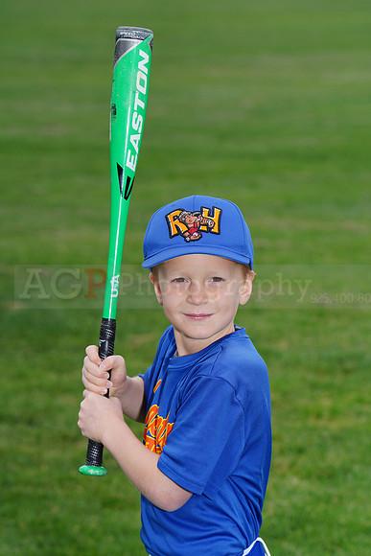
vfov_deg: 10.9
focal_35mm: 189
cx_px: 186
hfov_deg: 7.3
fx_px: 2920
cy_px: 278
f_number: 9
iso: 160
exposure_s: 1/200
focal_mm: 189
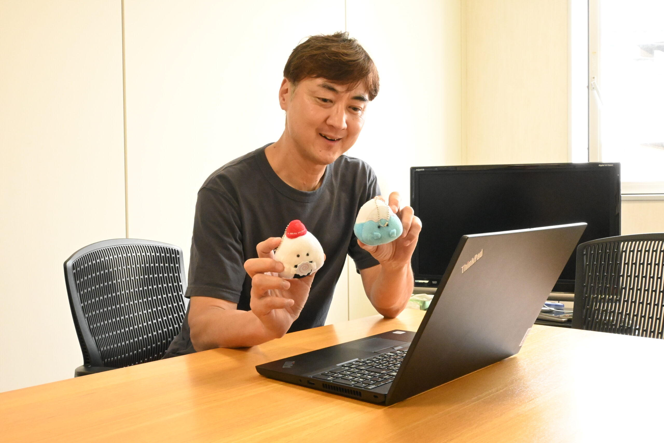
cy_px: 222
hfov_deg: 53.1
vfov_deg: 36.9
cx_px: 332
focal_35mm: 36
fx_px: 664
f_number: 16
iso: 6400
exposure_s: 1/40
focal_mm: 24
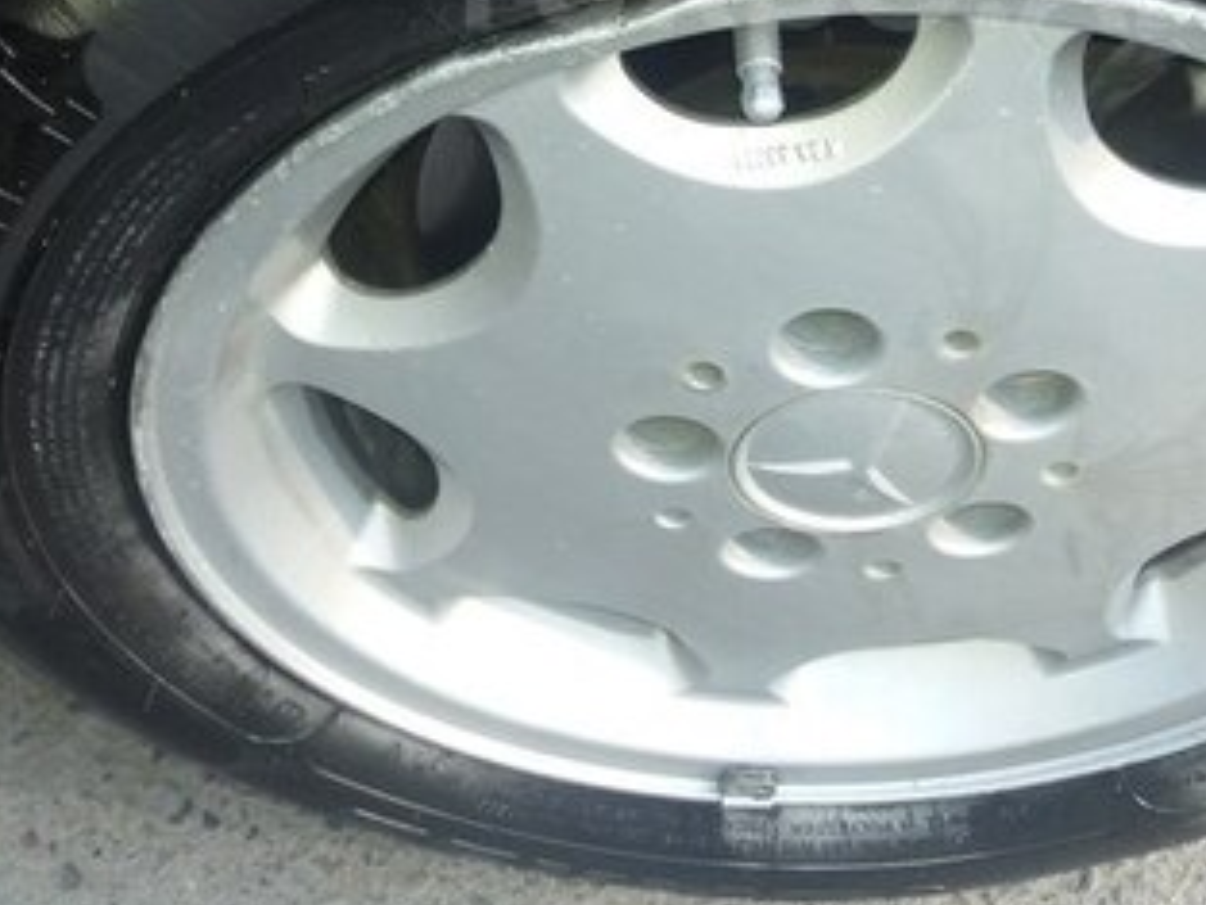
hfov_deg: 32.3
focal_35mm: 59
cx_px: 828
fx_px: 2056
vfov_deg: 23.6
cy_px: -29
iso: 64
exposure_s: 1/50
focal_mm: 3.7
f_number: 1.9
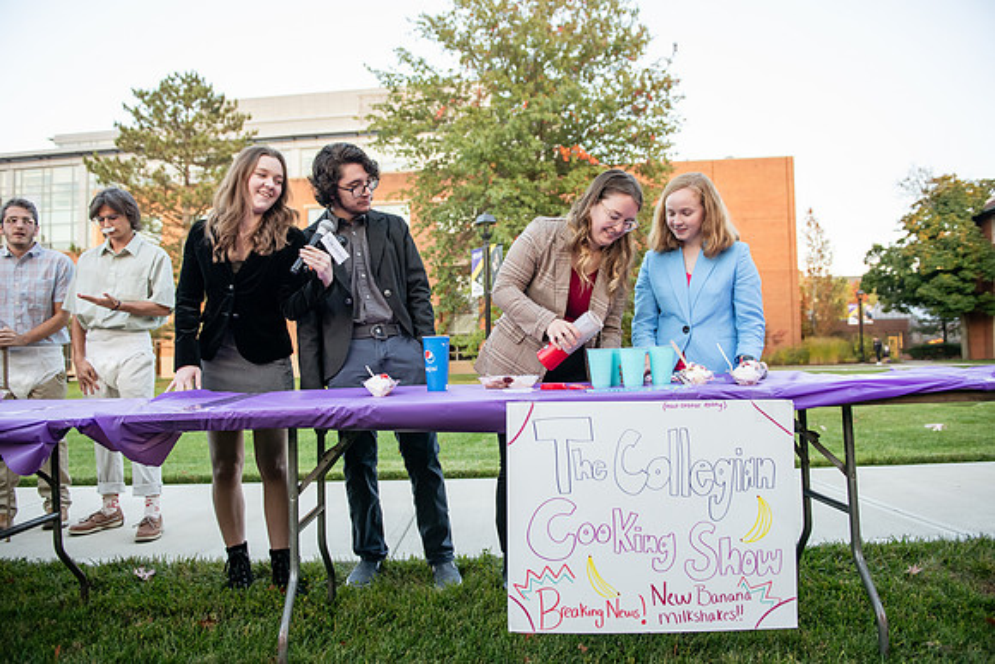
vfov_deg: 49.6
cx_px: 498
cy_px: 332
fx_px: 719
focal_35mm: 26
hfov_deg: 69.4
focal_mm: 26
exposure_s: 1/400
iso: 1000
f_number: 3.2
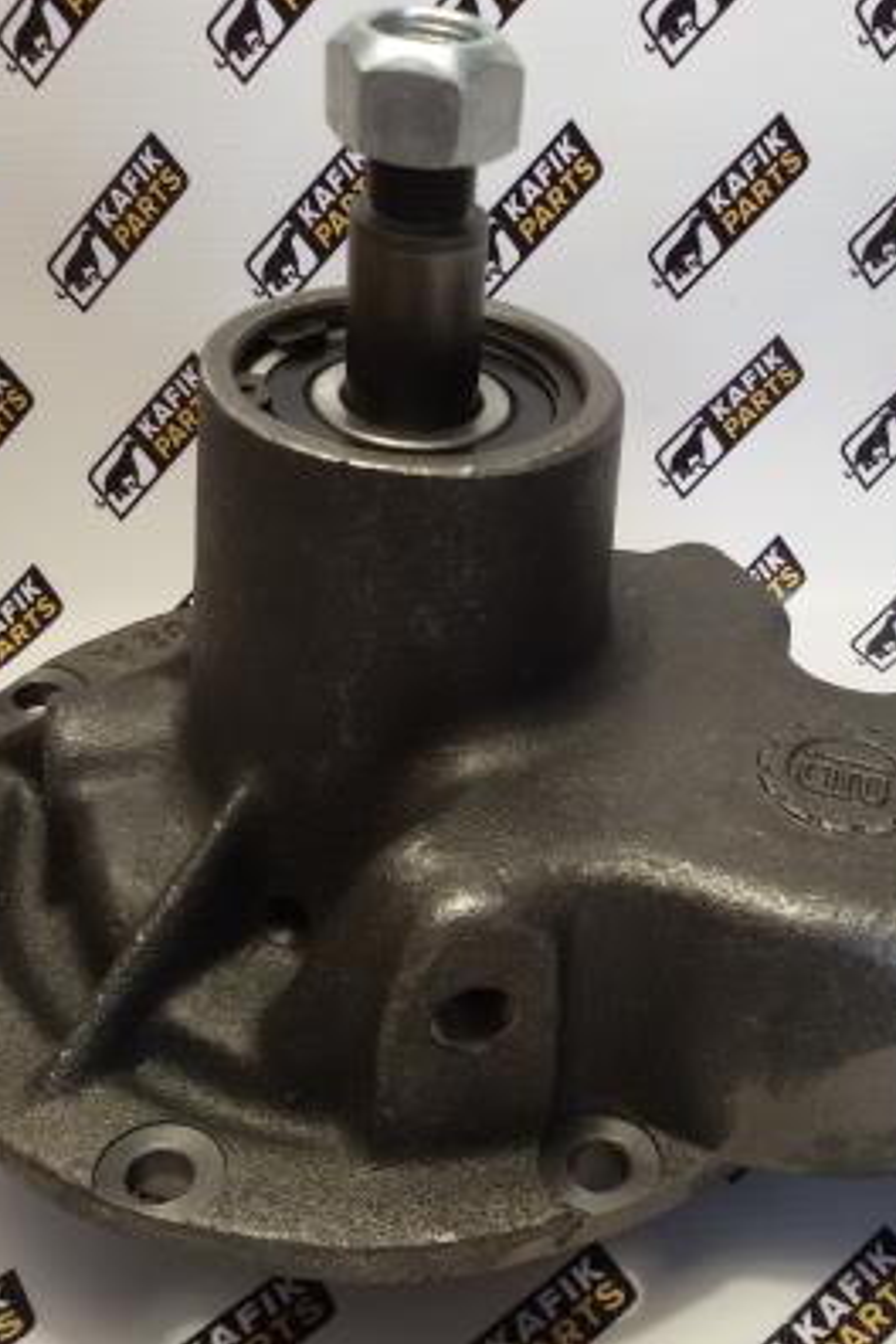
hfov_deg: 30.0
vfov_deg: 44.5
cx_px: 669
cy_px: 677
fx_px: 1643
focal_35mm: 44
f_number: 2.4
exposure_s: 1/33
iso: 50
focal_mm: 2.93
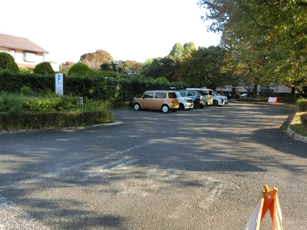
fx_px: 222
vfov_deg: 54.9
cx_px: 154
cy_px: 115
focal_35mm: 25
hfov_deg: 69.4
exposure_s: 1/1000
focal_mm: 4.5
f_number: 3.5
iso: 400
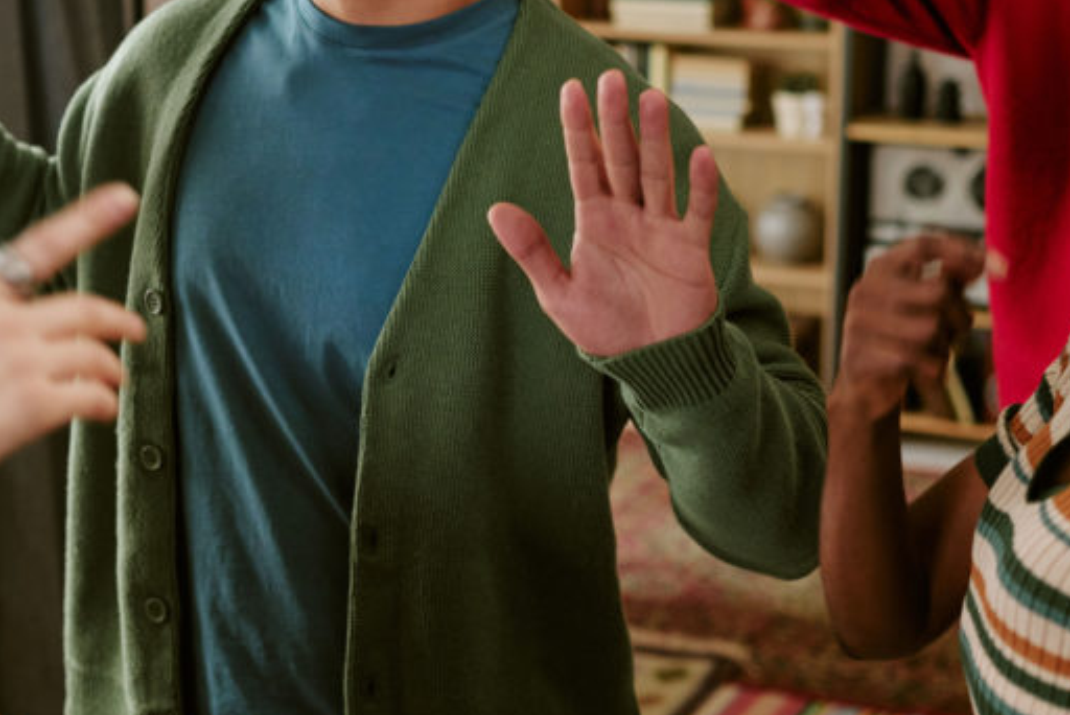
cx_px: 414
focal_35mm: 70
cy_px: 189
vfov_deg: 19.4
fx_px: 2082
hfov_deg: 28.7
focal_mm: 35
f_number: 2.8
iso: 800
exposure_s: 1/200
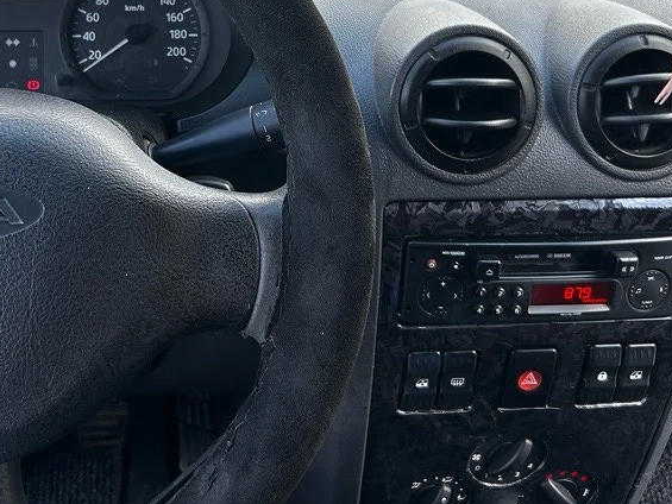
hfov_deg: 40.3
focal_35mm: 46
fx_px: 893
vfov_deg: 30.3
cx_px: 187
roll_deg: -1.6
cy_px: 62
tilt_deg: -21.4
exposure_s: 1/122
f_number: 1.5
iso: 32
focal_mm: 5.7
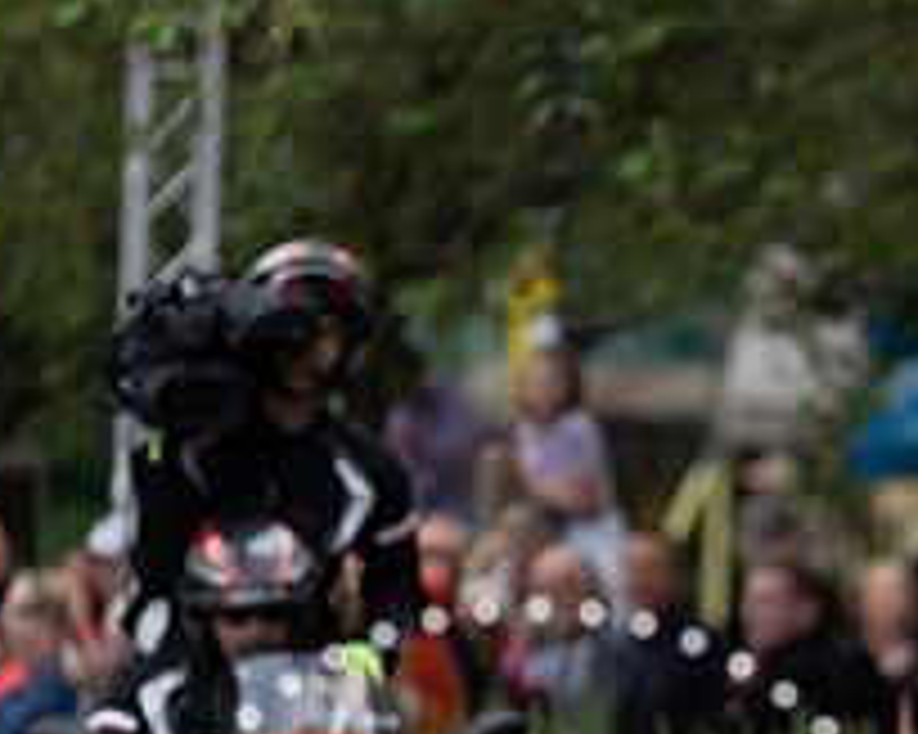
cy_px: 790
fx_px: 10645
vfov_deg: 3.9
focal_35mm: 392
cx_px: 1238
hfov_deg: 4.9
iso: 800
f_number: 2.8
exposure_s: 1/800
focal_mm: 147
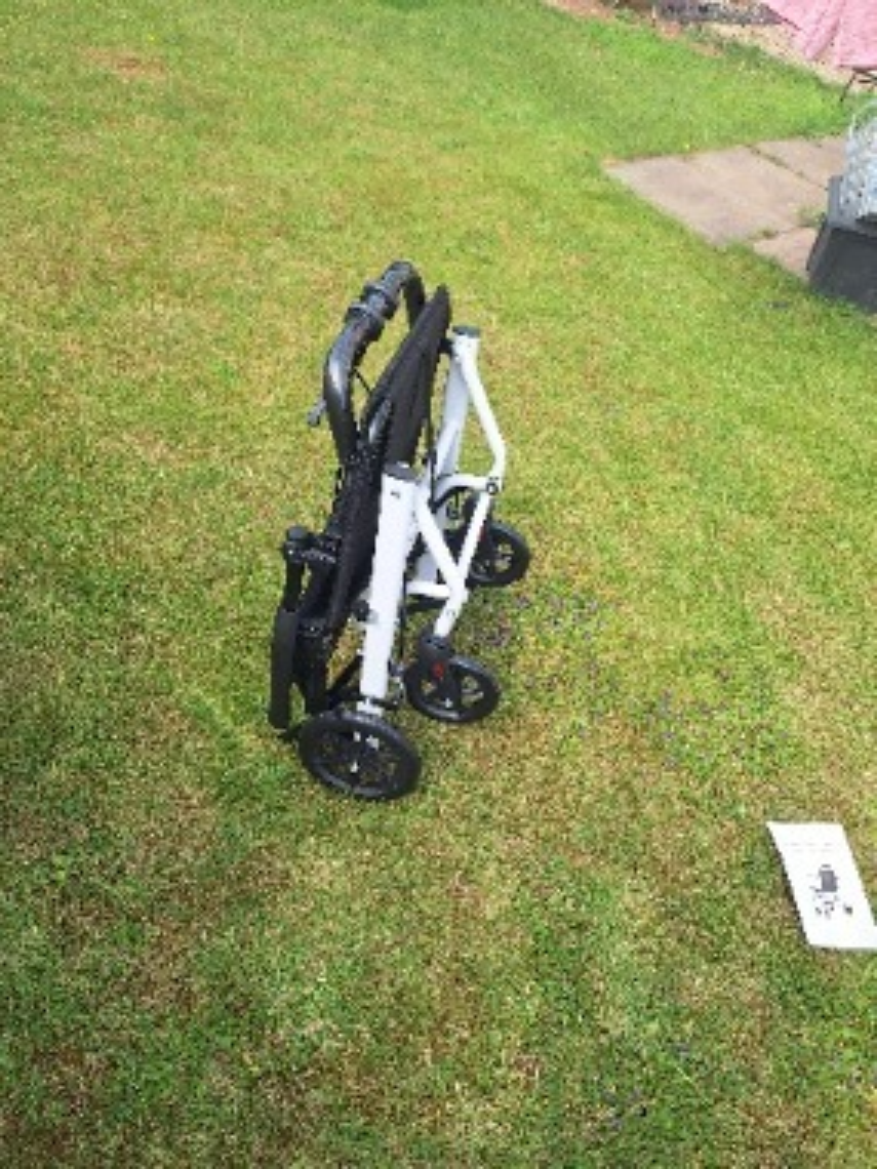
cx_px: 438
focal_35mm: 23
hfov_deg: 58.9
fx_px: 777
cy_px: 584
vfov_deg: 73.9
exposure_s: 1/966
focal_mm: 5.54
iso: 40
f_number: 1.8
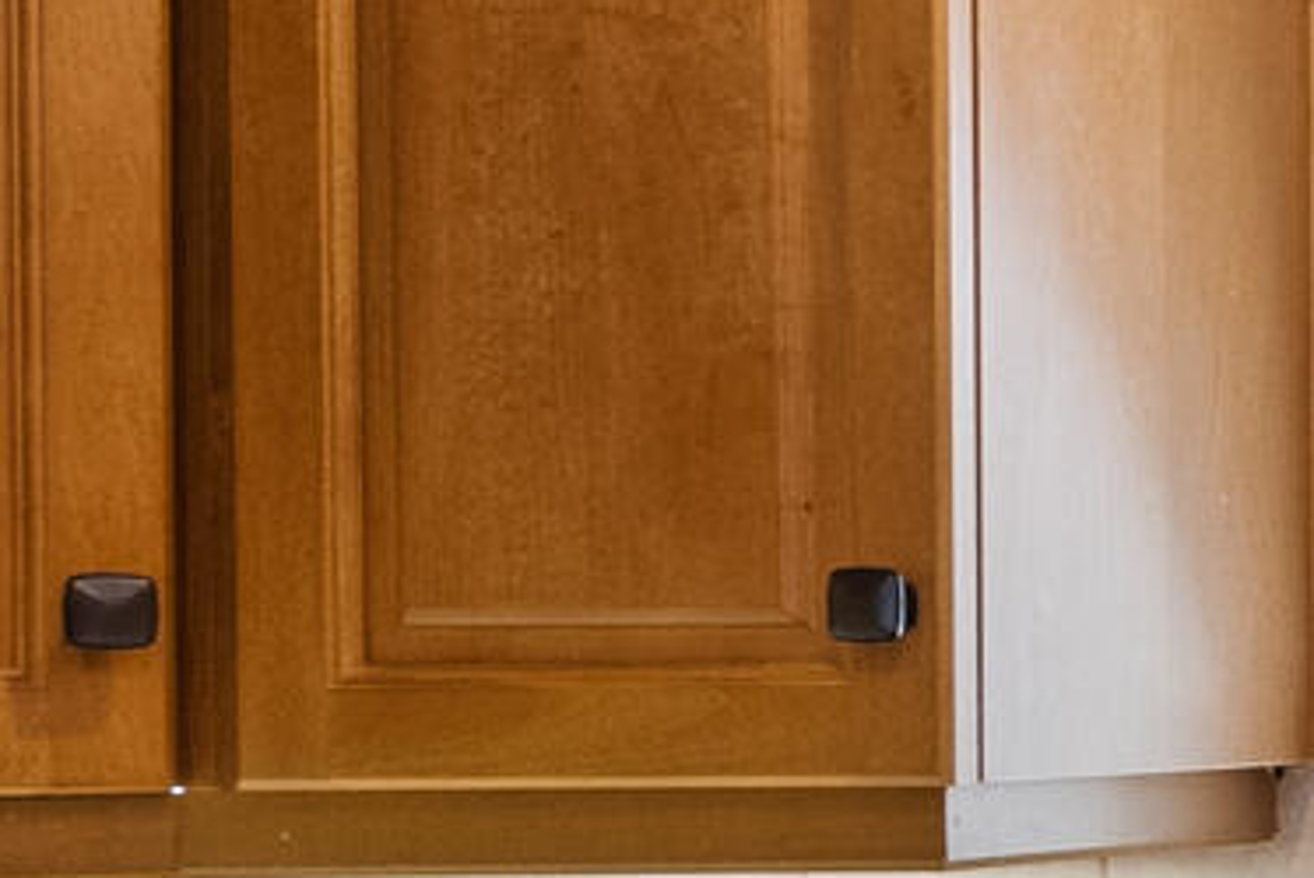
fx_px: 3908
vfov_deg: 12.8
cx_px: 3289
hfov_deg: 13.3
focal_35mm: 107
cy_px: 671
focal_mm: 16
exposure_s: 1/4
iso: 400
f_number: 8
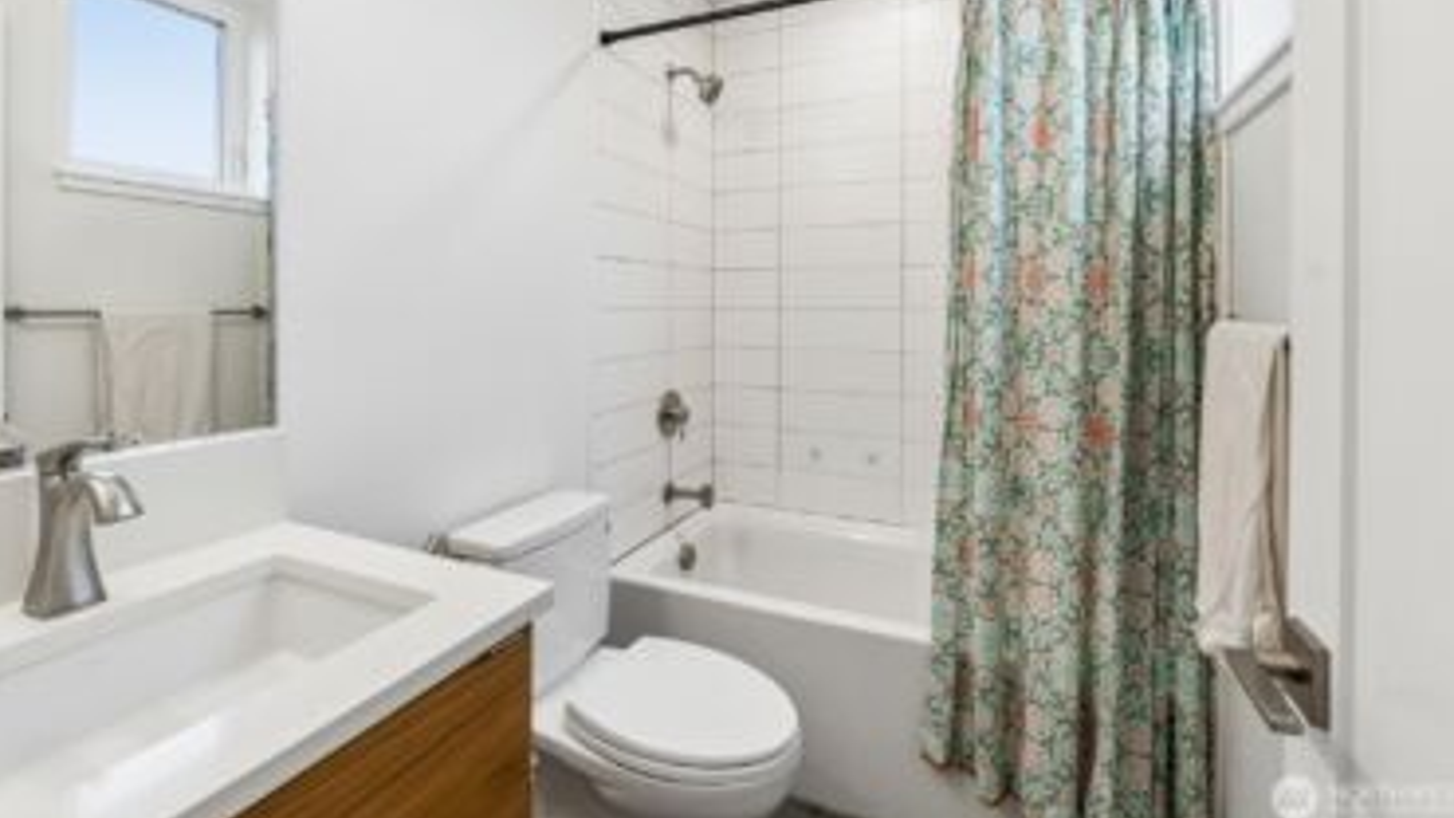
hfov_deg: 95.9
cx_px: 711
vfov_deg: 63.0
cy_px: 309
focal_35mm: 17
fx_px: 655
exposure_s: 1/15
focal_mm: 10
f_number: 9
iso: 250
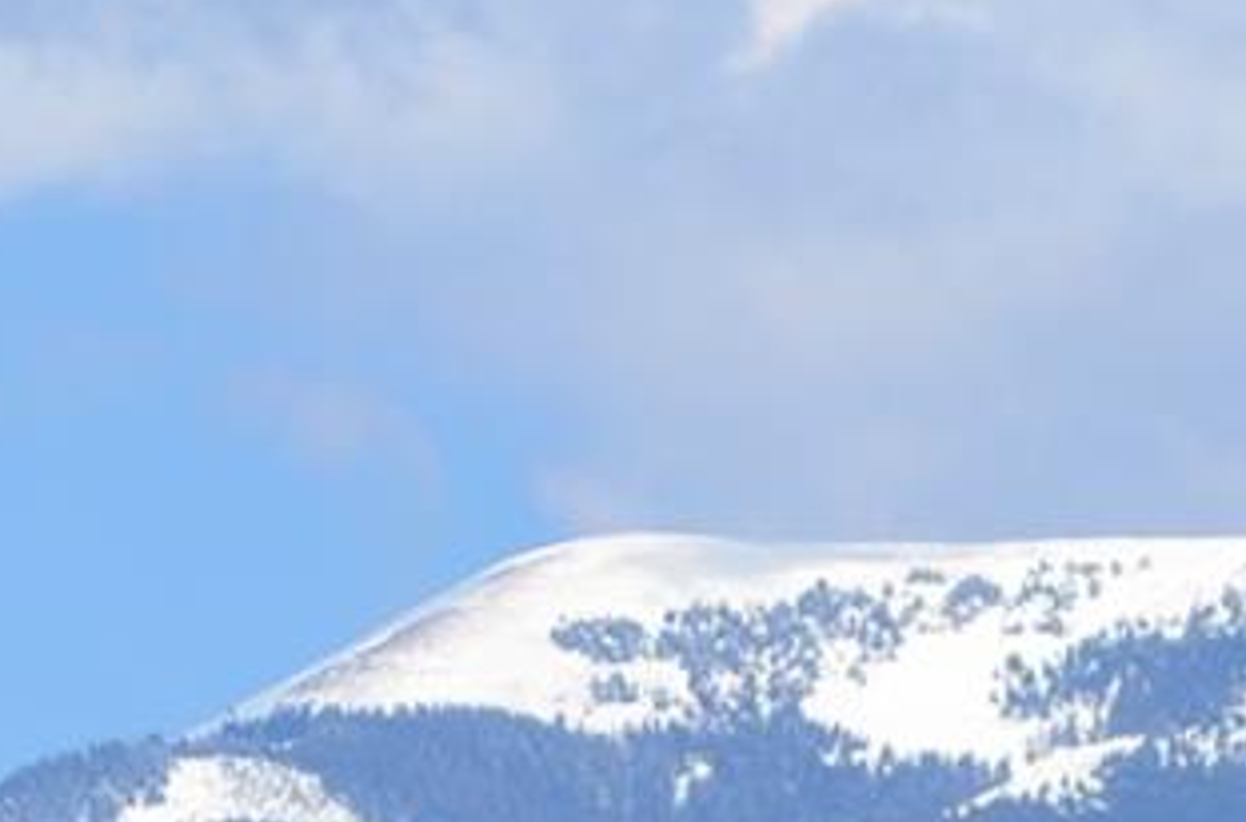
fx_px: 39820
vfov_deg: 1.2
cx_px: 739
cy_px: 549
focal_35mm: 1154
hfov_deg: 1.8
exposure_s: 1/2000
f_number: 5.6
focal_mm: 150
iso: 250
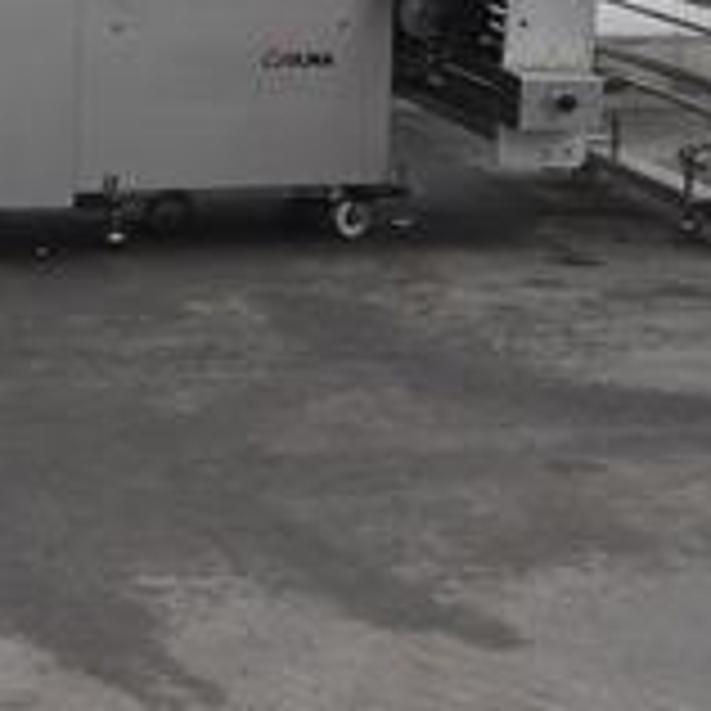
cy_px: -117
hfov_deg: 13.3
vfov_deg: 13.2
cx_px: -40
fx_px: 2998
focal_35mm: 129
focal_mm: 18
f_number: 4.5
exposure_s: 1/160
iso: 100
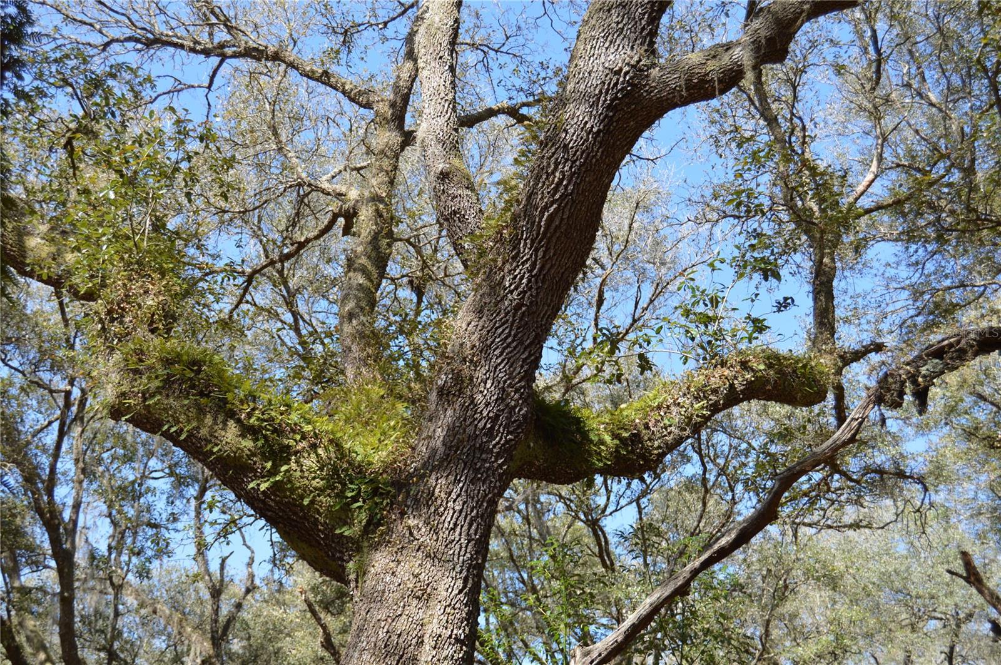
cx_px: 500
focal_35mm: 57
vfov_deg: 23.7
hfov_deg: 35.1
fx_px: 1583
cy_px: 332
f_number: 6.3
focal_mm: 38
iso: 100
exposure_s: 1/160
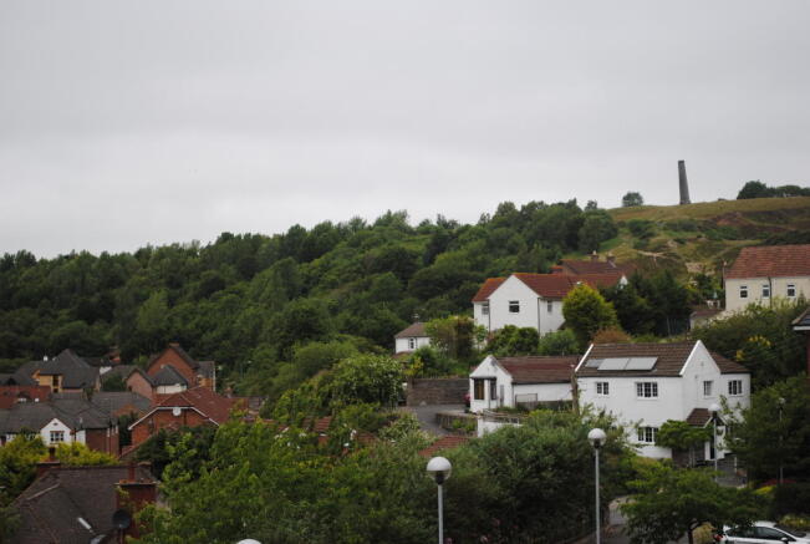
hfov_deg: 29.8
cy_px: 272
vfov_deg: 20.3
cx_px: 405
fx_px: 1522
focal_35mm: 68
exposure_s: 1/160
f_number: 5.3
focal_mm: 45
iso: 100
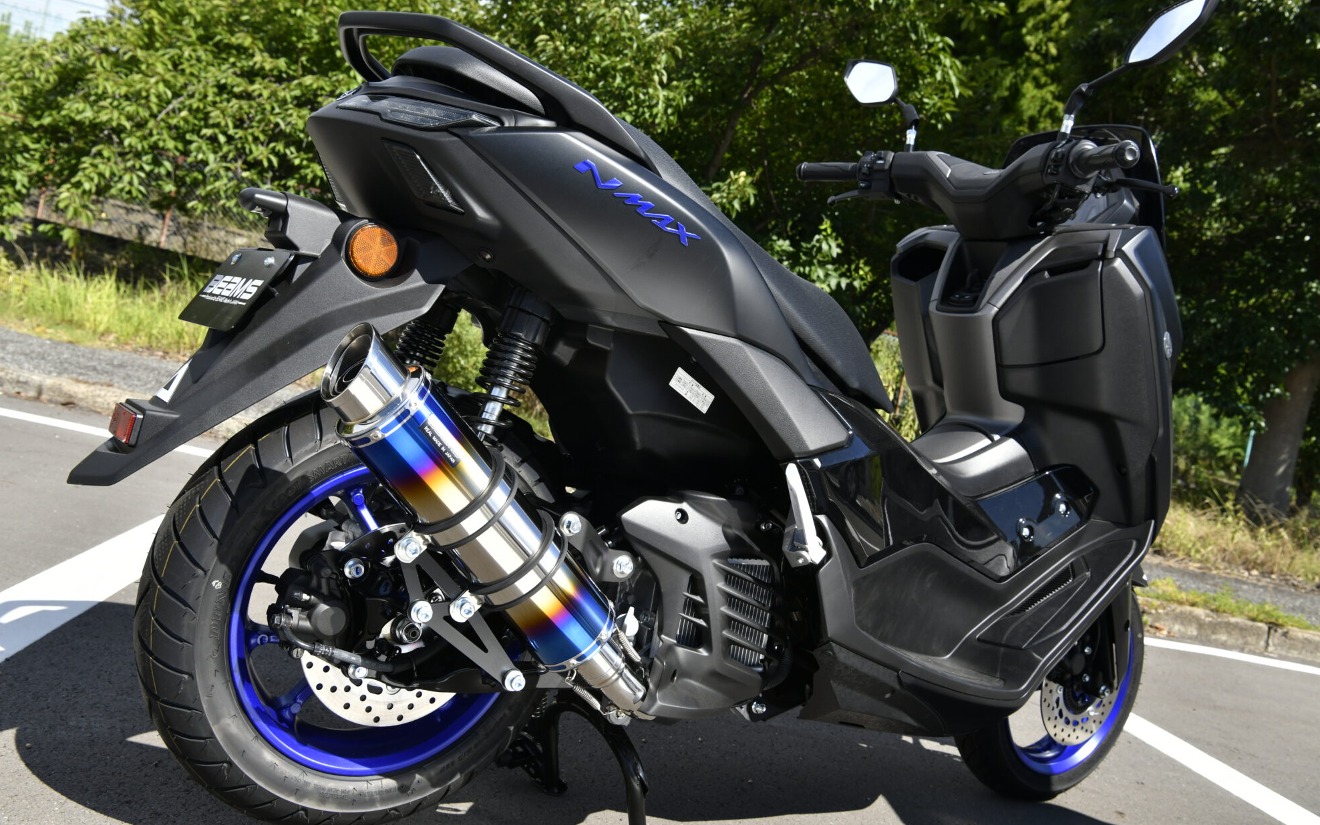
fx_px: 1187
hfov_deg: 58.1
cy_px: 395
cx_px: 653
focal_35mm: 33
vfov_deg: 38.3
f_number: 10
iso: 640
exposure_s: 1/1000
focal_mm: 32
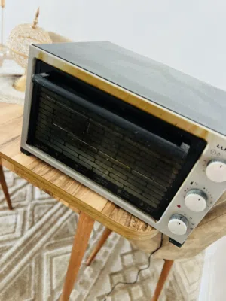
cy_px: 150
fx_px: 226
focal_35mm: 26
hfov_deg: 53.1
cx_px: 113
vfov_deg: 67.3
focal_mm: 5.7
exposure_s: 1/33
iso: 400
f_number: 1.5
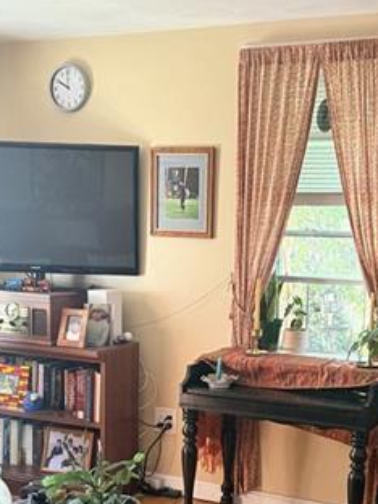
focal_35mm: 59
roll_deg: -1.7
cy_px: 355
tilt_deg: -8.0
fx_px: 859
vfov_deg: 32.3
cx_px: 221
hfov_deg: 24.8
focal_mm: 6.76
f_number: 1.78
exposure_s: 1/60
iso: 320
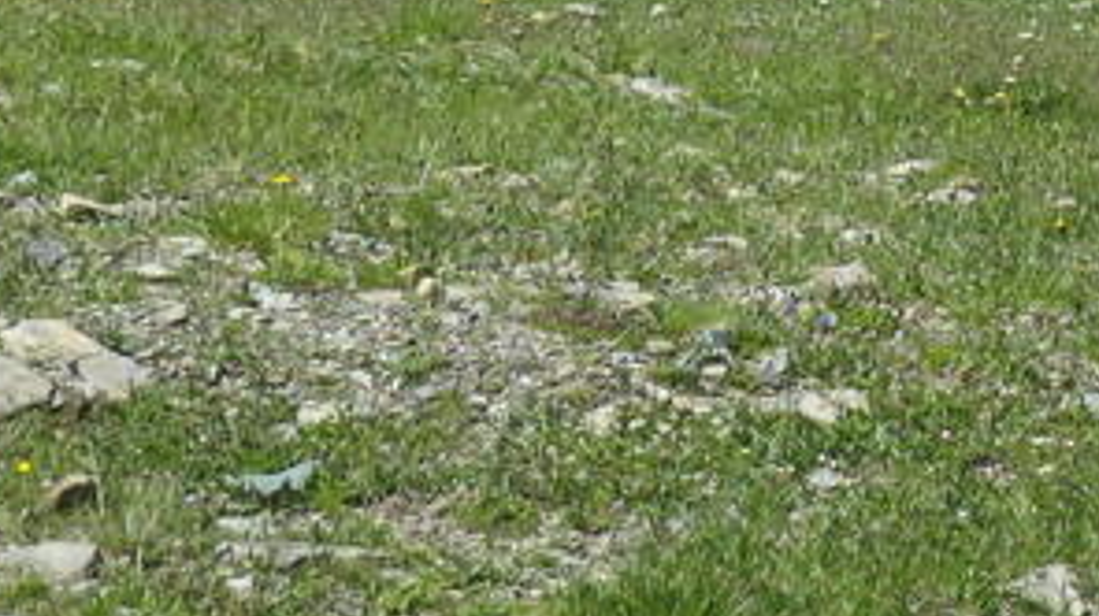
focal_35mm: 154
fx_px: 4484
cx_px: 1600
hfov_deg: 13.3
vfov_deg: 7.6
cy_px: -516
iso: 200
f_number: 5
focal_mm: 10.8
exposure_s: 1/1000
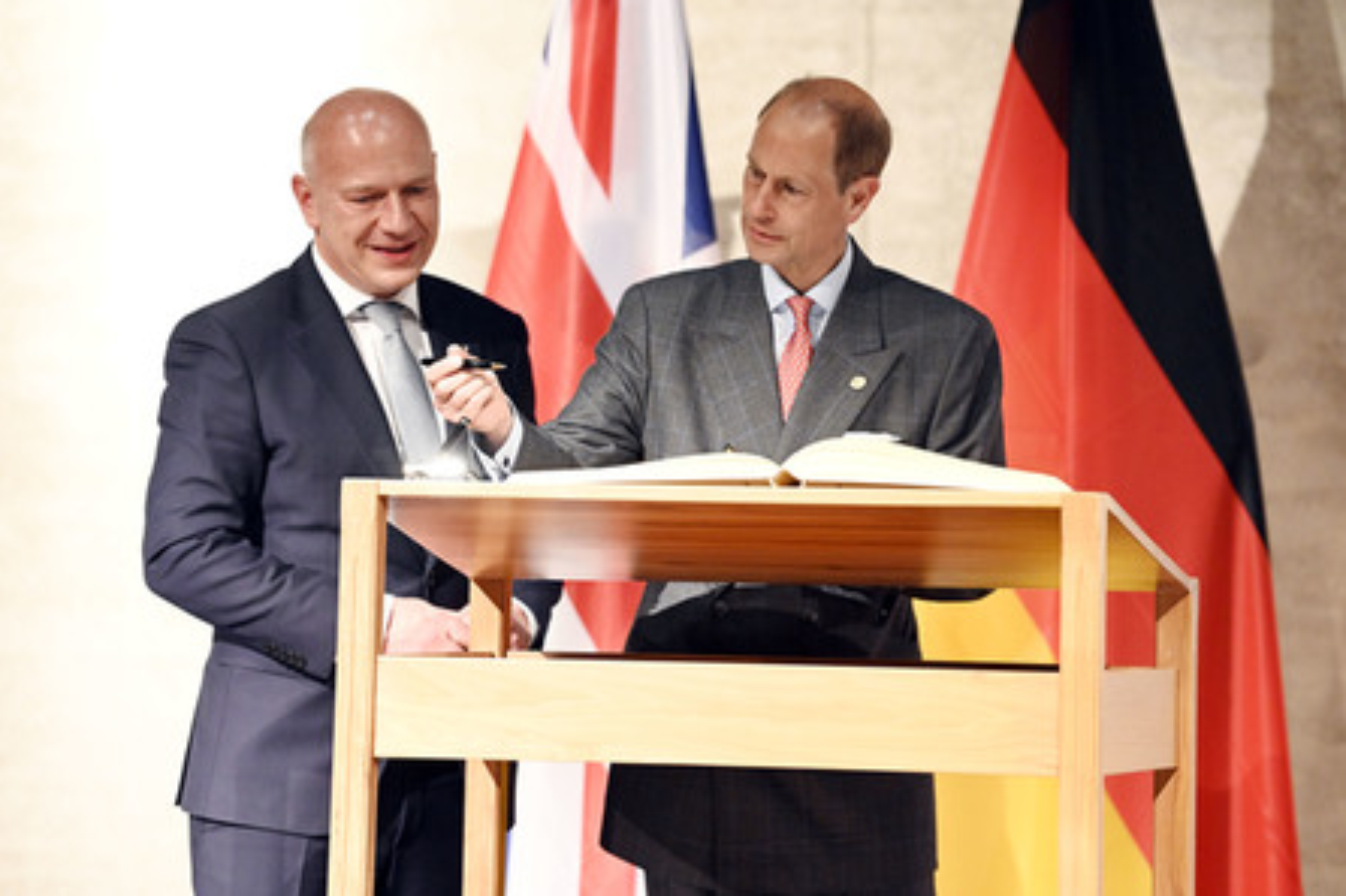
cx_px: 678
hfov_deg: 10.2
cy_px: 446
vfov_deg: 6.8
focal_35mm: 202
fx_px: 7549
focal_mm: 200
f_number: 4
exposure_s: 1/500
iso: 6400
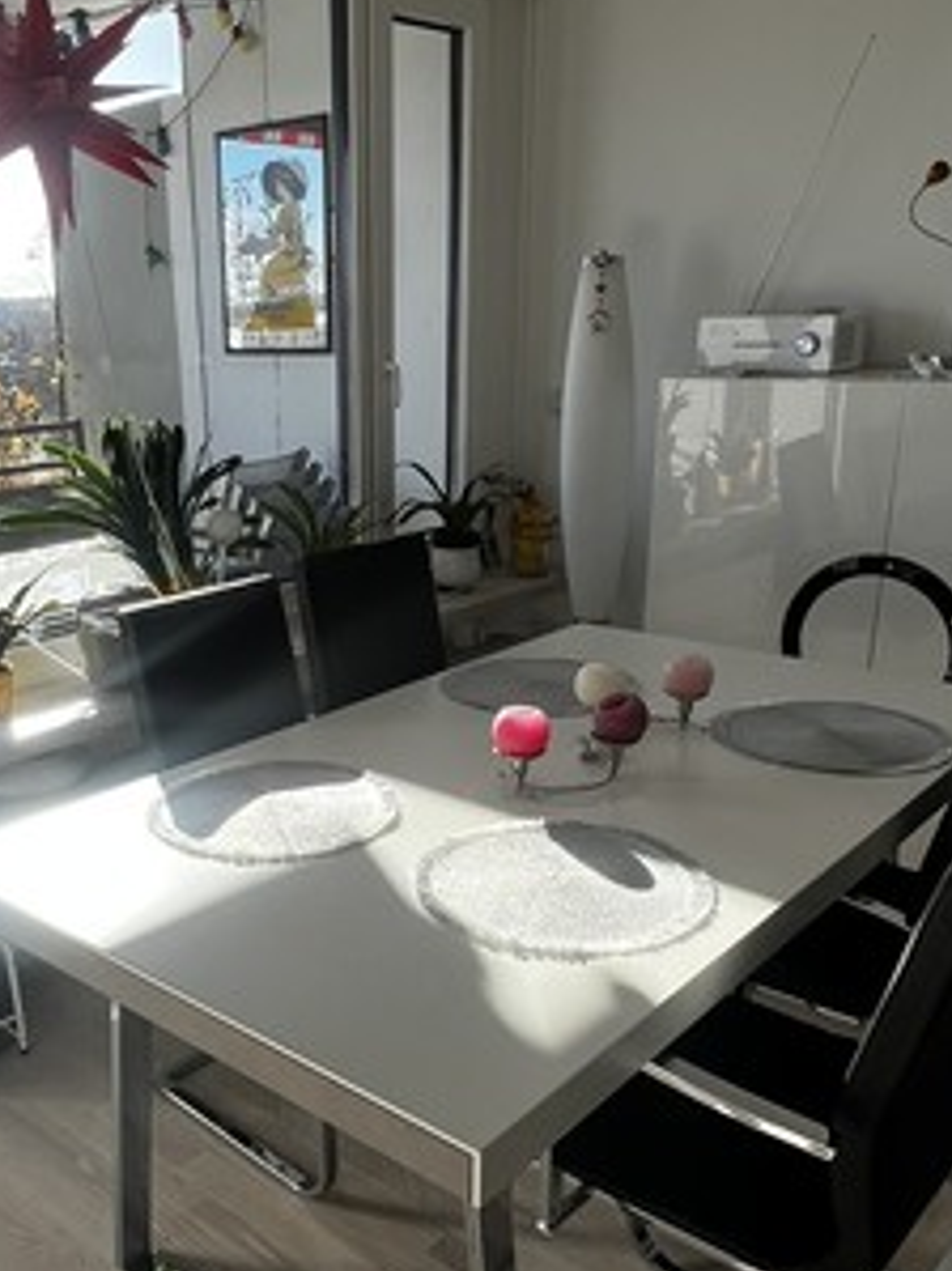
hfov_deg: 44.6
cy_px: 767
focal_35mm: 31
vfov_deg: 57.9
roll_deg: +1.9
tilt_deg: -19.4
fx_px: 1138
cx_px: 295
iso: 32
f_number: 1.8
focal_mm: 1.57
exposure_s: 1/405
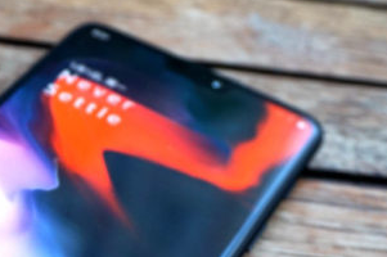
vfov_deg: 11.8
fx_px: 1235
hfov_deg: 17.2
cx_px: -36
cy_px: 222
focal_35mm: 115
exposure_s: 1/60
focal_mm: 30
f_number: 5
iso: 400
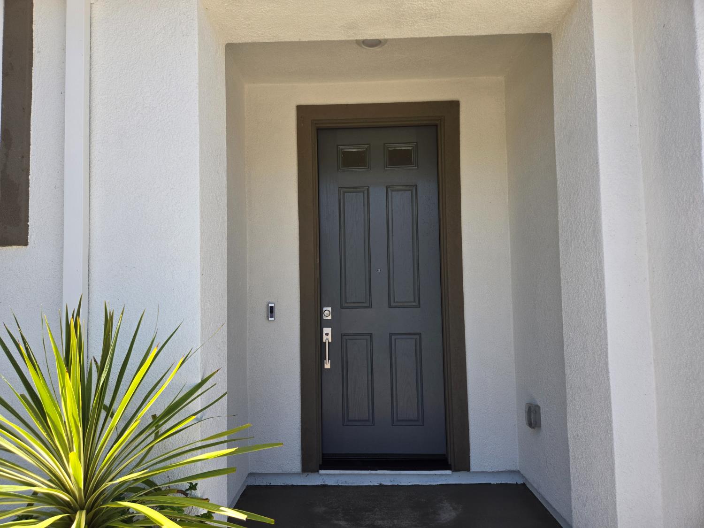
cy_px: 264
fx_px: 468
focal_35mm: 23
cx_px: 352
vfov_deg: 58.9
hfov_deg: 73.9
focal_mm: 5.4
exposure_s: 1/671
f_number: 1.8
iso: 25
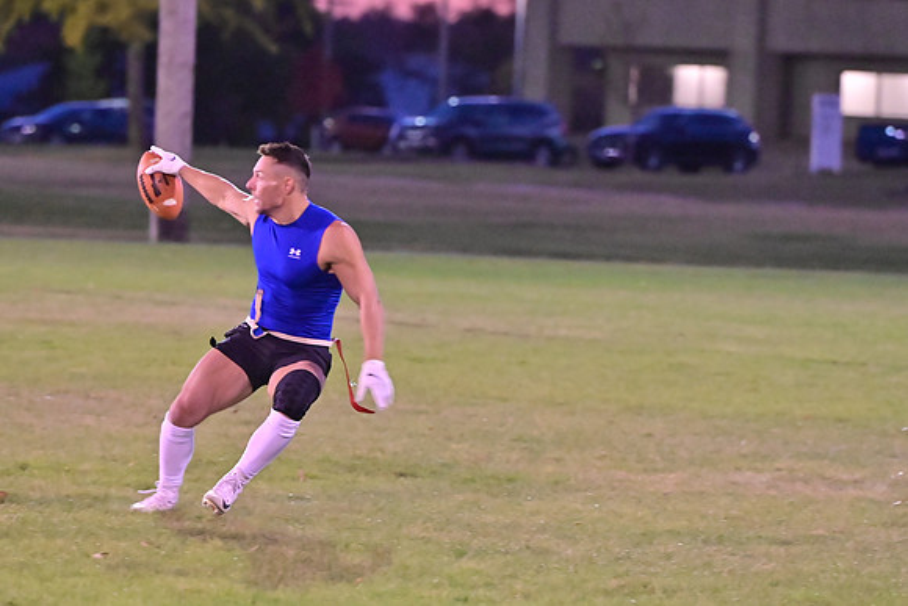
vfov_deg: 5.1
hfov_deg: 7.6
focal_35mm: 270
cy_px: 303
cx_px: 454
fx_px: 6811
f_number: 4
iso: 6400
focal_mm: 180
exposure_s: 1/250
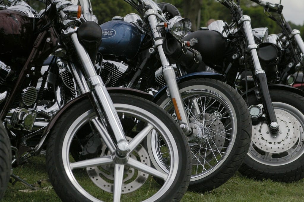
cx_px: 152
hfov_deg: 19.5
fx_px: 886
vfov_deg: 13.0
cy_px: 101
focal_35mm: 105
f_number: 5
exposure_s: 1/3200
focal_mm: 70
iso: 800
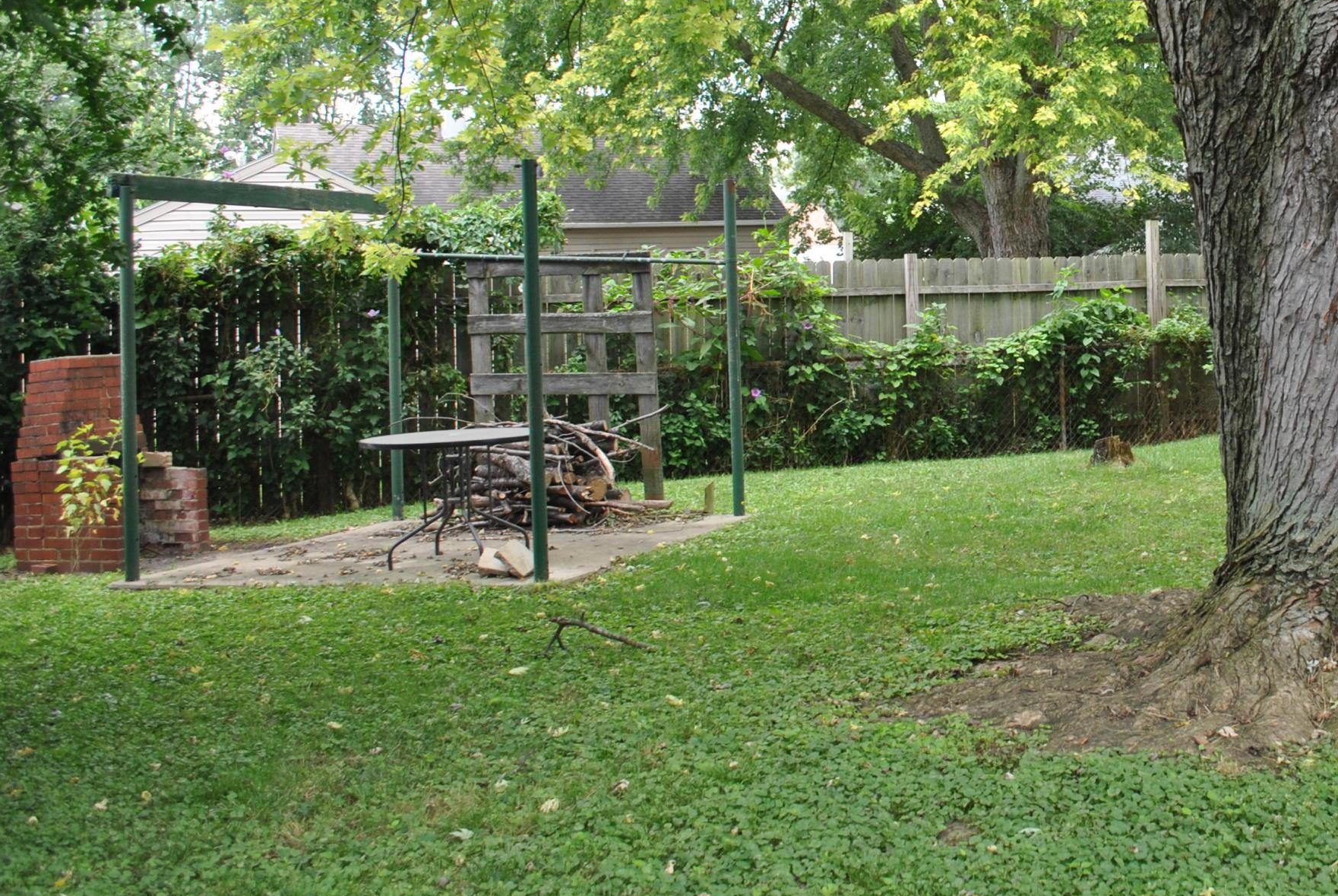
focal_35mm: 46
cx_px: 1092
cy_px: 220
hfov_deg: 40.7
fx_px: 1712
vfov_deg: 28.9
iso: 200
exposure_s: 1/100
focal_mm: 18
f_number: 5
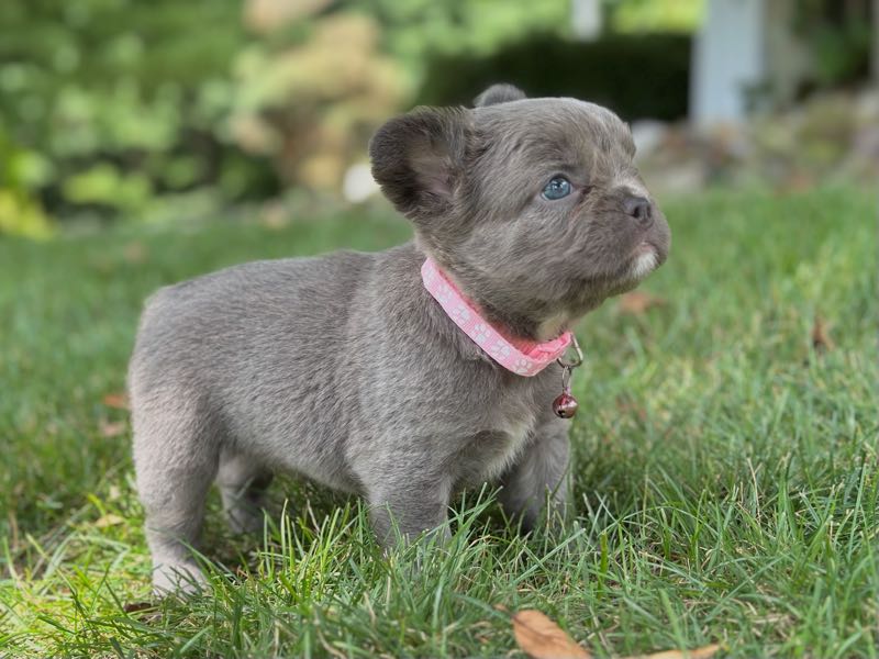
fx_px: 1219
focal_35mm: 48
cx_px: 440
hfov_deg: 39.7
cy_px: 330
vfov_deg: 30.3
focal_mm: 6.86
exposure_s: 1/571
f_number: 1.78
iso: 80
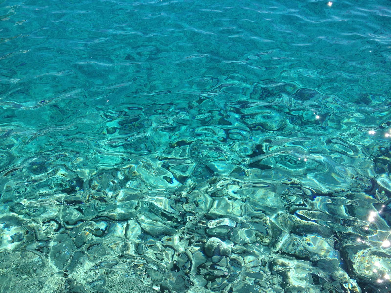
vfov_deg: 40.7
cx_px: 196
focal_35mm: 35
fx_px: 395
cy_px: 146
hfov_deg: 52.6
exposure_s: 1/1453
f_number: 2.4
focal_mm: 4.28
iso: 50
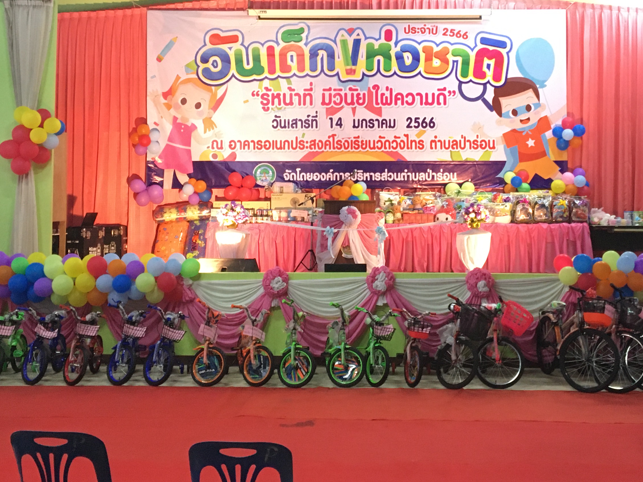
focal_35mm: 52
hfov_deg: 36.8
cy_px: 152
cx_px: 361
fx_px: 966
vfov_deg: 27.8
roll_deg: -0.4
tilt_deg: +4.8
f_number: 2.2
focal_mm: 4.15
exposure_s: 1/20
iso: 200
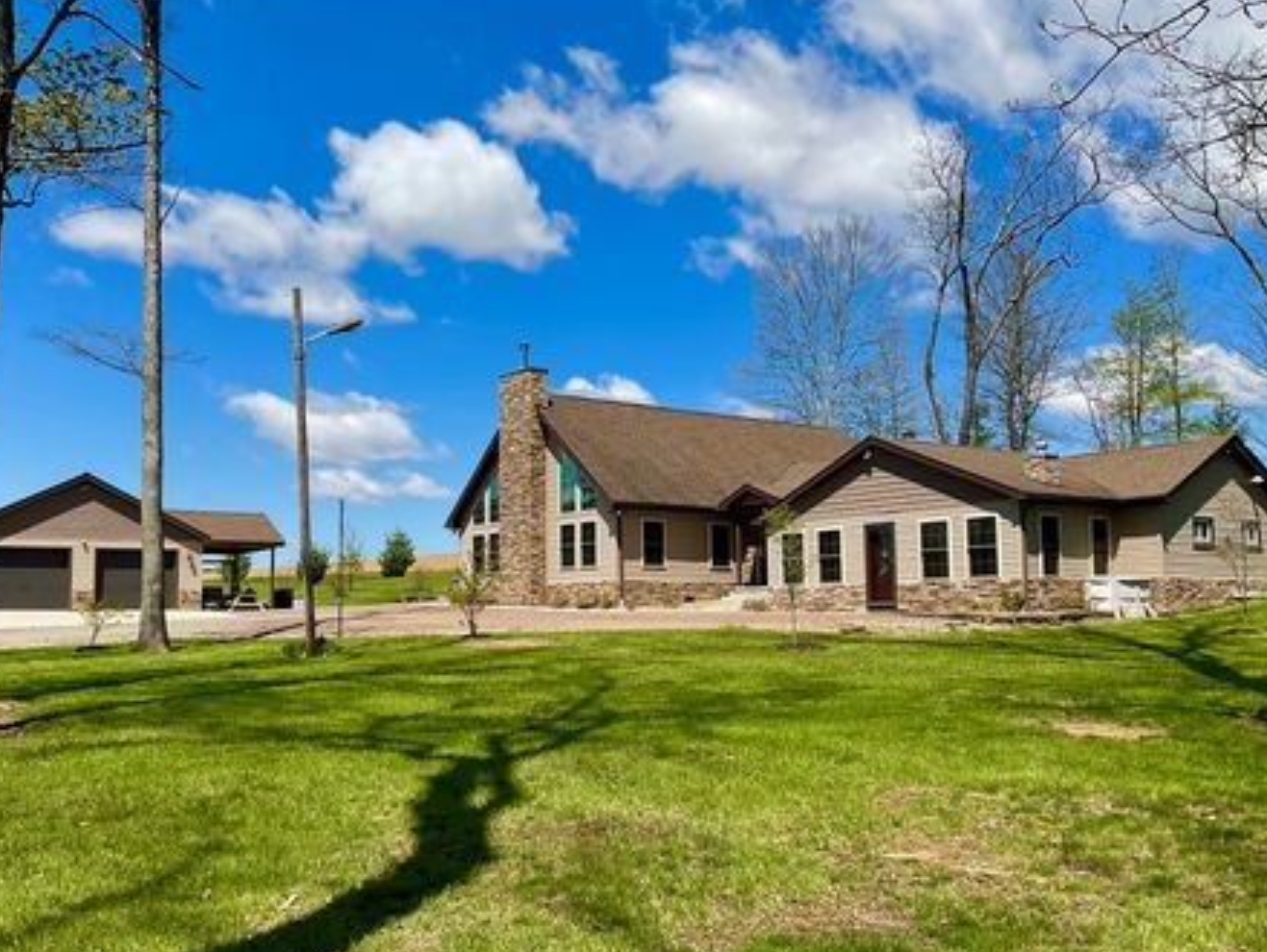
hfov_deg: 55.3
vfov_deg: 43.0
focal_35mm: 33
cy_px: 518
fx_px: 1209
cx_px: 609
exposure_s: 1/2320
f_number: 1.8
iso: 16
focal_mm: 3
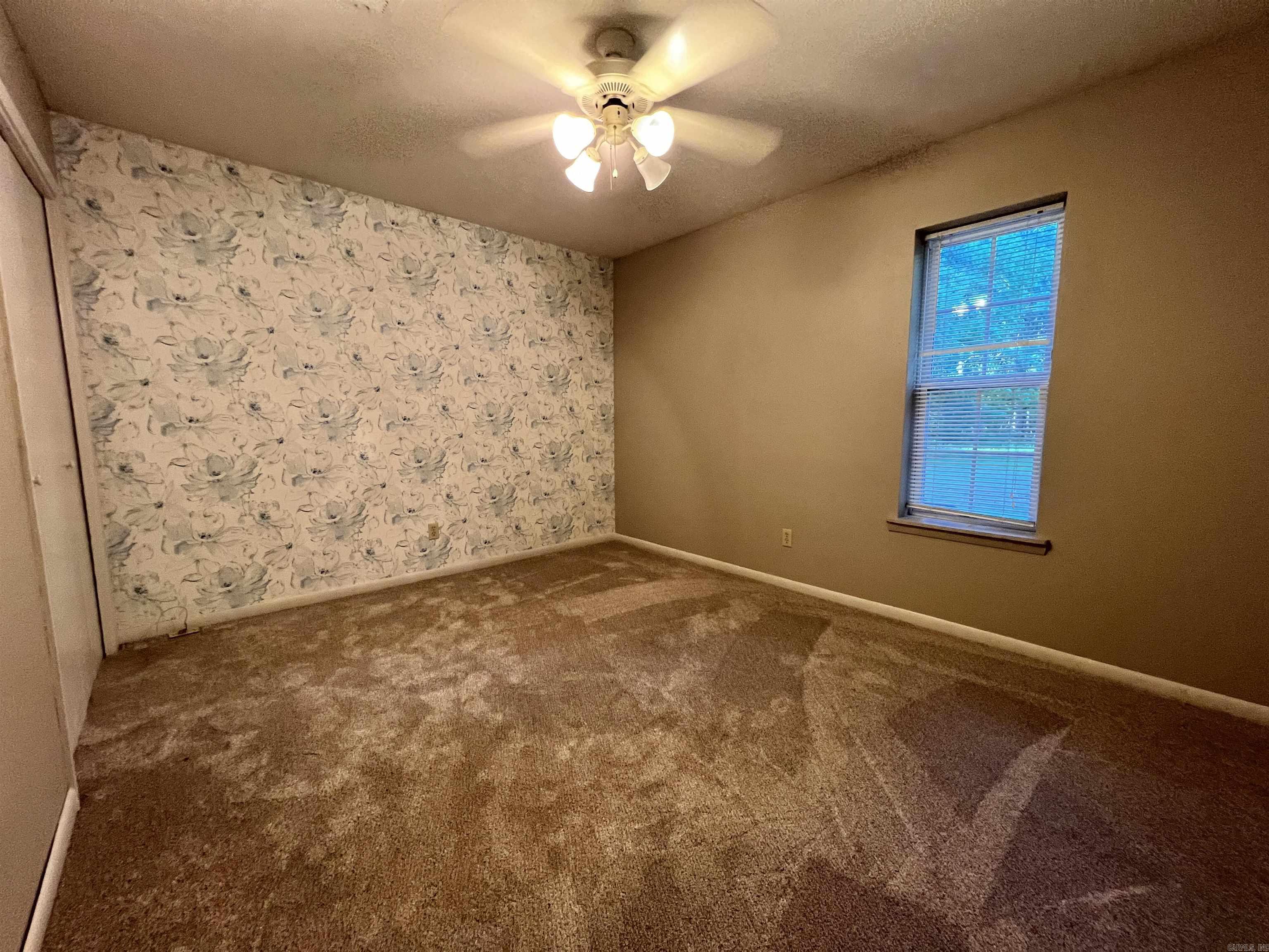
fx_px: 477
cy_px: 476
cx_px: 634
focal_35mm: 13
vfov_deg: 89.9
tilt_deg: -6.9
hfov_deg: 106.2
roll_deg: +0.2
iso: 400
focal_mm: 1.57
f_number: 1.8
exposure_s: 1/60
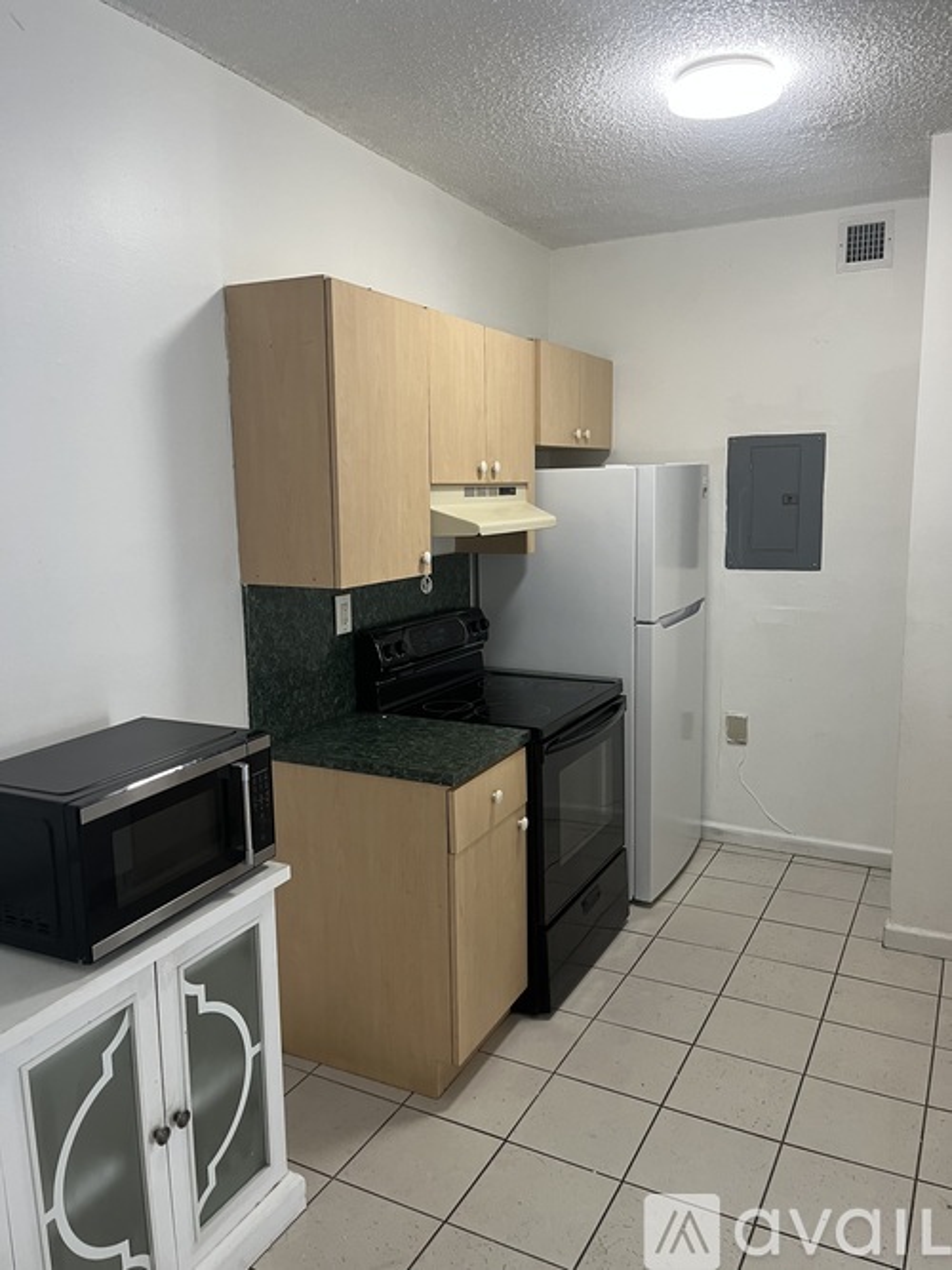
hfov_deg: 53.0
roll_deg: +0.5
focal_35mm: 26
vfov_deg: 67.3
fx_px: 954
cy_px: 635
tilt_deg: -6.4
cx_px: 476
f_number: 1.6
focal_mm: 5.1
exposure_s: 1/60
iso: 125
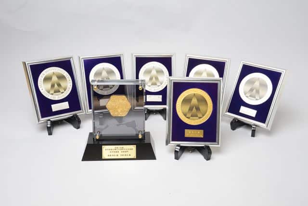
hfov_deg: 48.4
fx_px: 342
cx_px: 154
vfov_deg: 33.4
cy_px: 103
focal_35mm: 40
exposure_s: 1/60
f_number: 14
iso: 100
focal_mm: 40
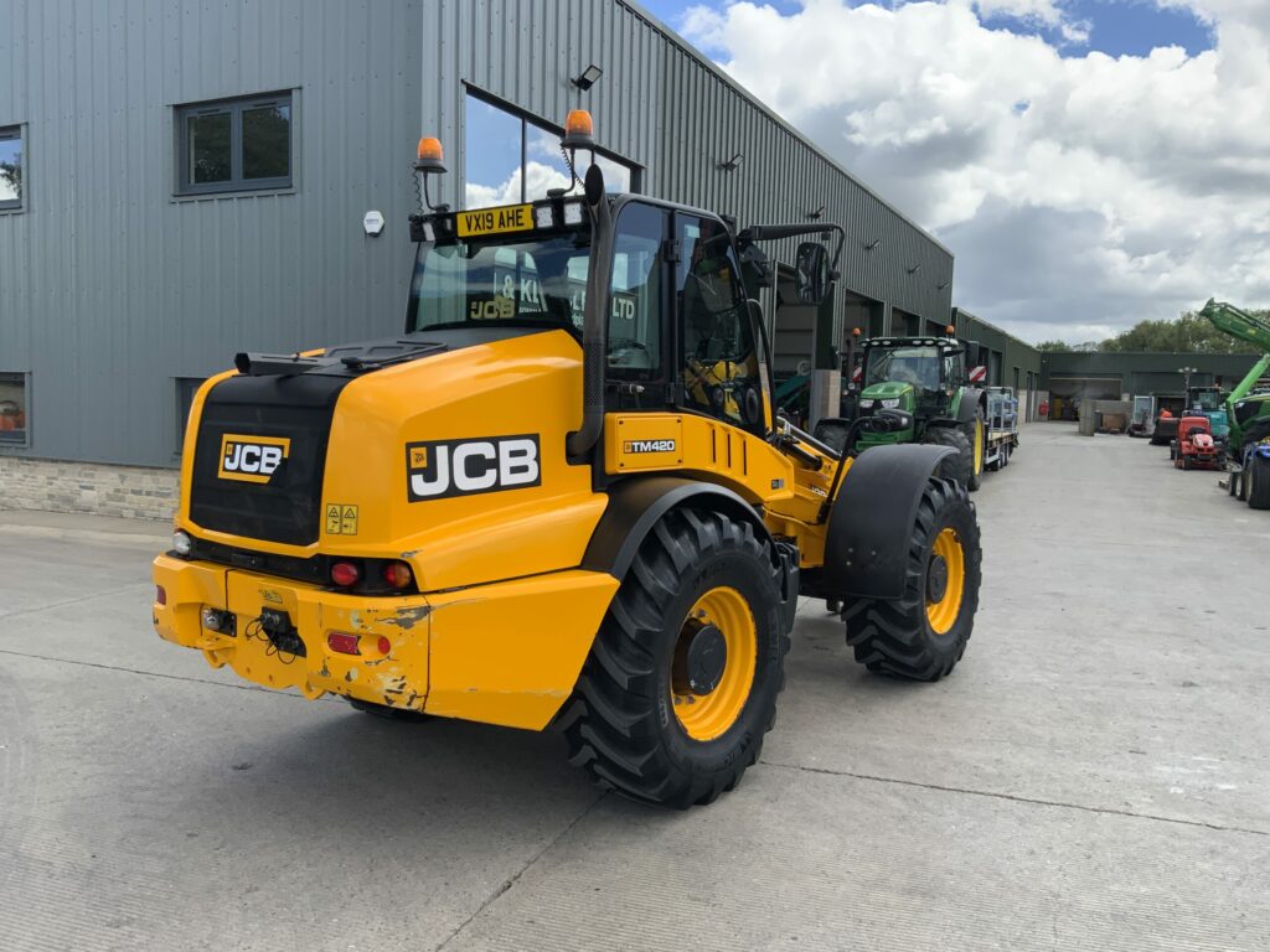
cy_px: 476
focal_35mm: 29
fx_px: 1064
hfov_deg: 61.7
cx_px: 635
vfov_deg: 48.2
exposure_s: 1/816
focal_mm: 3
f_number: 1.8
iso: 16
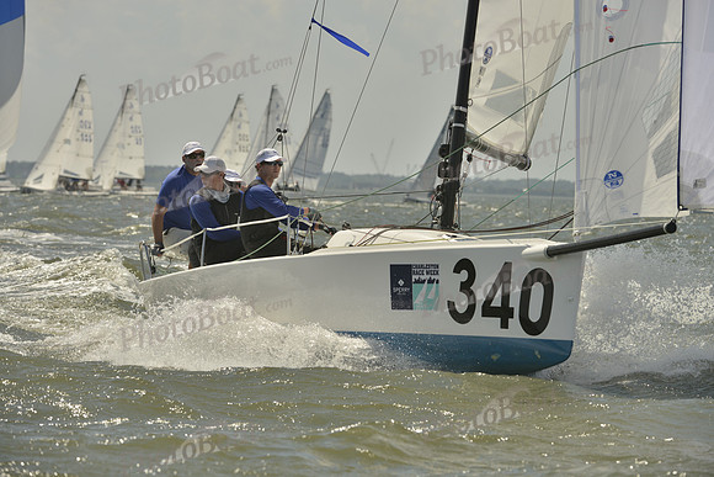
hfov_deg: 9.8
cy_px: 238
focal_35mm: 210
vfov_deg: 6.5
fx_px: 4166
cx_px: 357
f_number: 9
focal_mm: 210
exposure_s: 1/1600
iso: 280
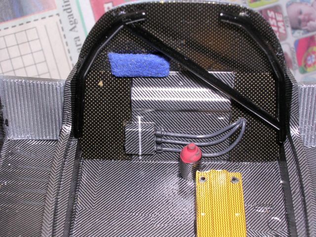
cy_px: 118
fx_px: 548
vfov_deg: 24.4
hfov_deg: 32.2
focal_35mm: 60
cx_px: 158
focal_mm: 9.1
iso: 100
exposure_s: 1/60.1
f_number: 6.8
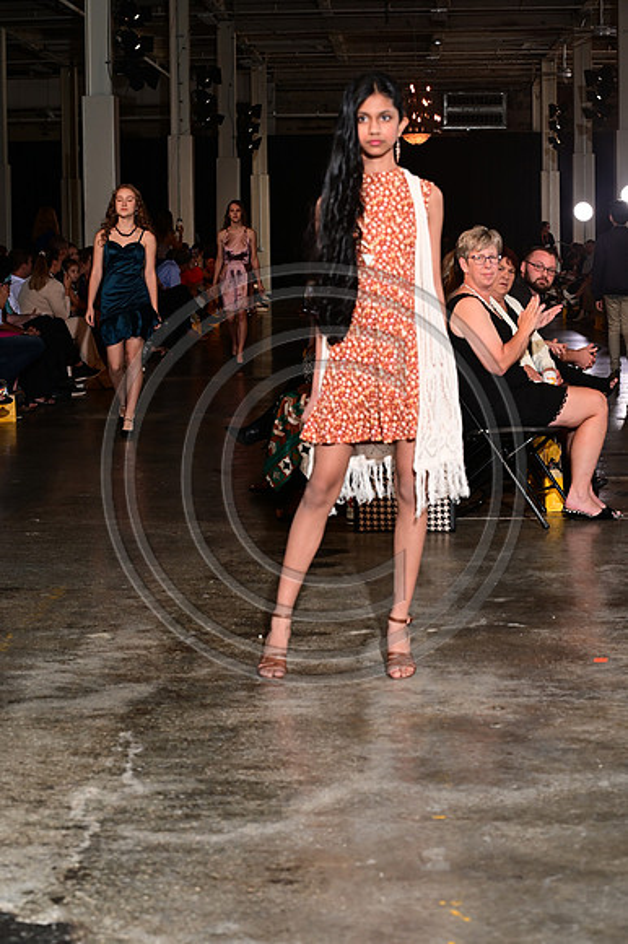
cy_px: 472
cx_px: 314
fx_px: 1834
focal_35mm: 70
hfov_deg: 19.4
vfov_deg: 28.9
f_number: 6.3
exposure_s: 1/125
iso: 1000
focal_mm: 70
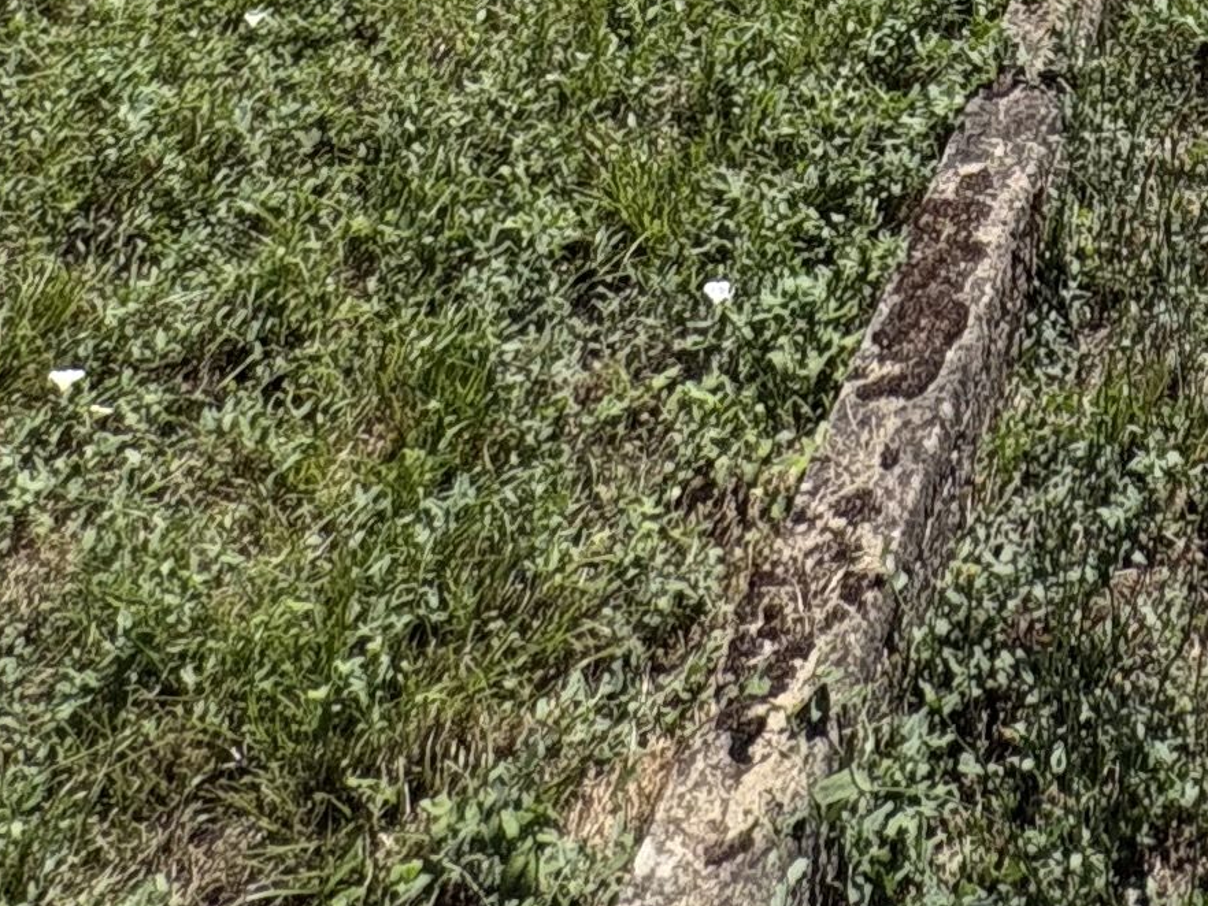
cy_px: -1039
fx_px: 2234
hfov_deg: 27.6
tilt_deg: -0.1
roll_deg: -0.1
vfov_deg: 16.1
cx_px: 1342
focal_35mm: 64
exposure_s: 1/2584
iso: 50
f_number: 2.2
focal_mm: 2.22
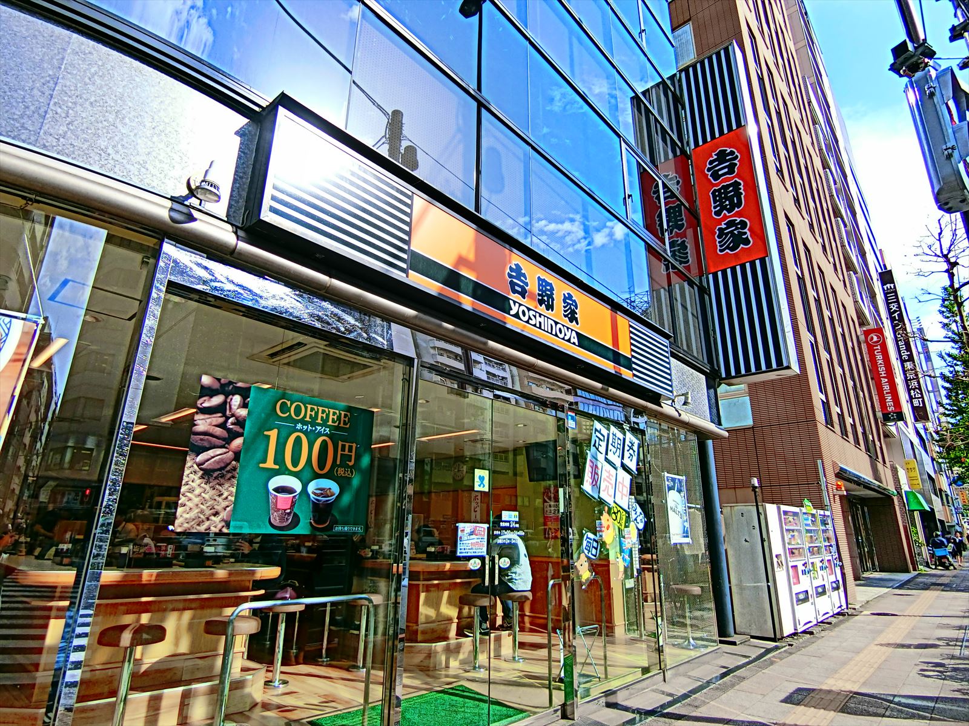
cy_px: 363
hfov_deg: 84.7
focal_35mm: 19
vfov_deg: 68.7
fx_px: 532
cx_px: 484
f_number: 6.9
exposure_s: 1/160
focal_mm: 4.06
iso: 80
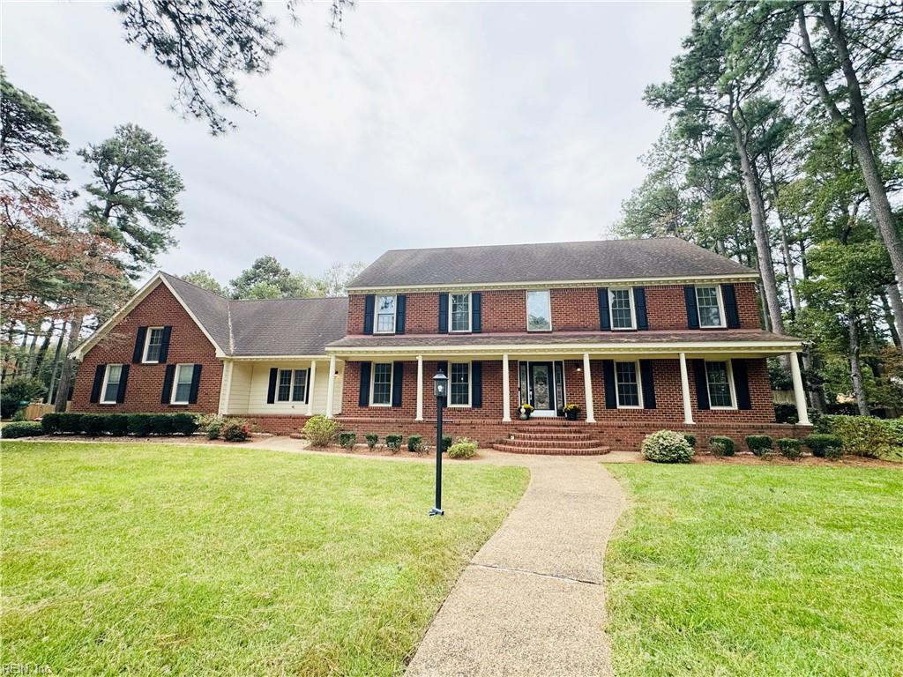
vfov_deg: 85.7
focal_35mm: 14
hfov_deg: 102.1
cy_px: 338
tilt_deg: +11.2
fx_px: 365
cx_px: 452
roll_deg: +0.2
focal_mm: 2.22
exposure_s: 1/1020
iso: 50
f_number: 2.2
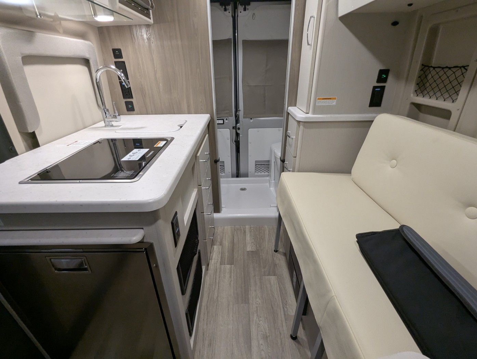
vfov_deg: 78.2
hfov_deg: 94.4
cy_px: 180
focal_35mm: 16
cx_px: 238
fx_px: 221
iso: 256
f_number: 2.2
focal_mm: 2.35
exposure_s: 1/87.4
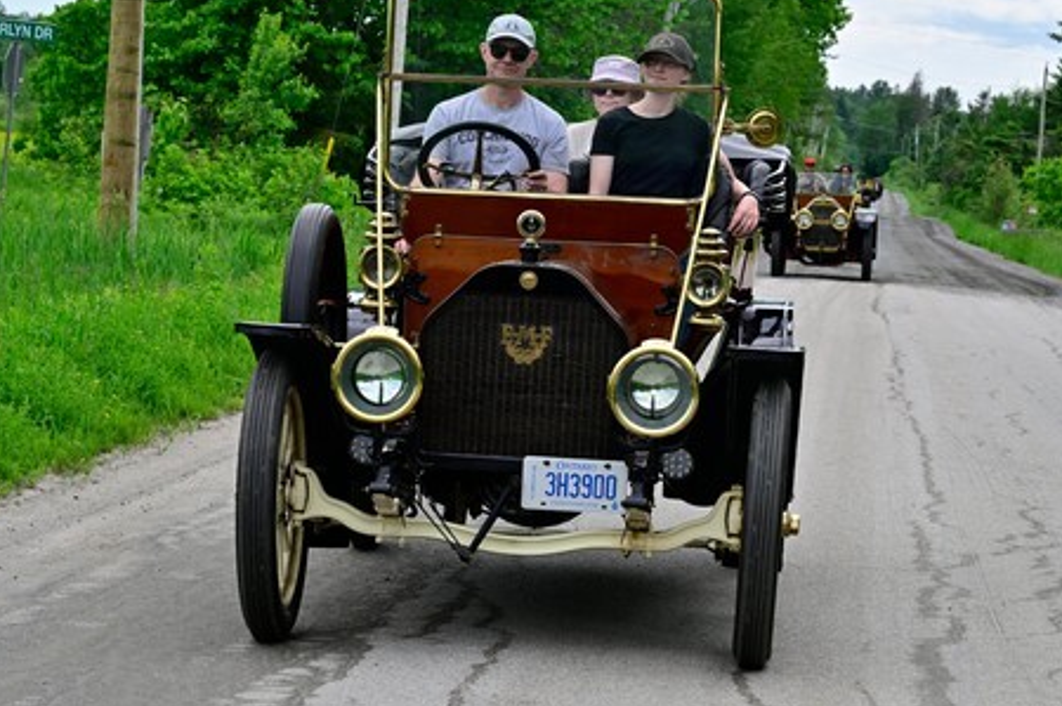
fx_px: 3300
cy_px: 322
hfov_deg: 18.3
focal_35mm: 112
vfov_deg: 12.2
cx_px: 526
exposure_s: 1/250
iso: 160
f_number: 9
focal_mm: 84
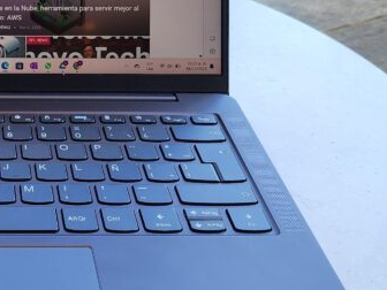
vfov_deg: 20.9
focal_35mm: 70
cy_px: 82
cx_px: -31
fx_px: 783
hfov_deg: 25.8
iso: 40
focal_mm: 6.4
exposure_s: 1/180
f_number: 1.8
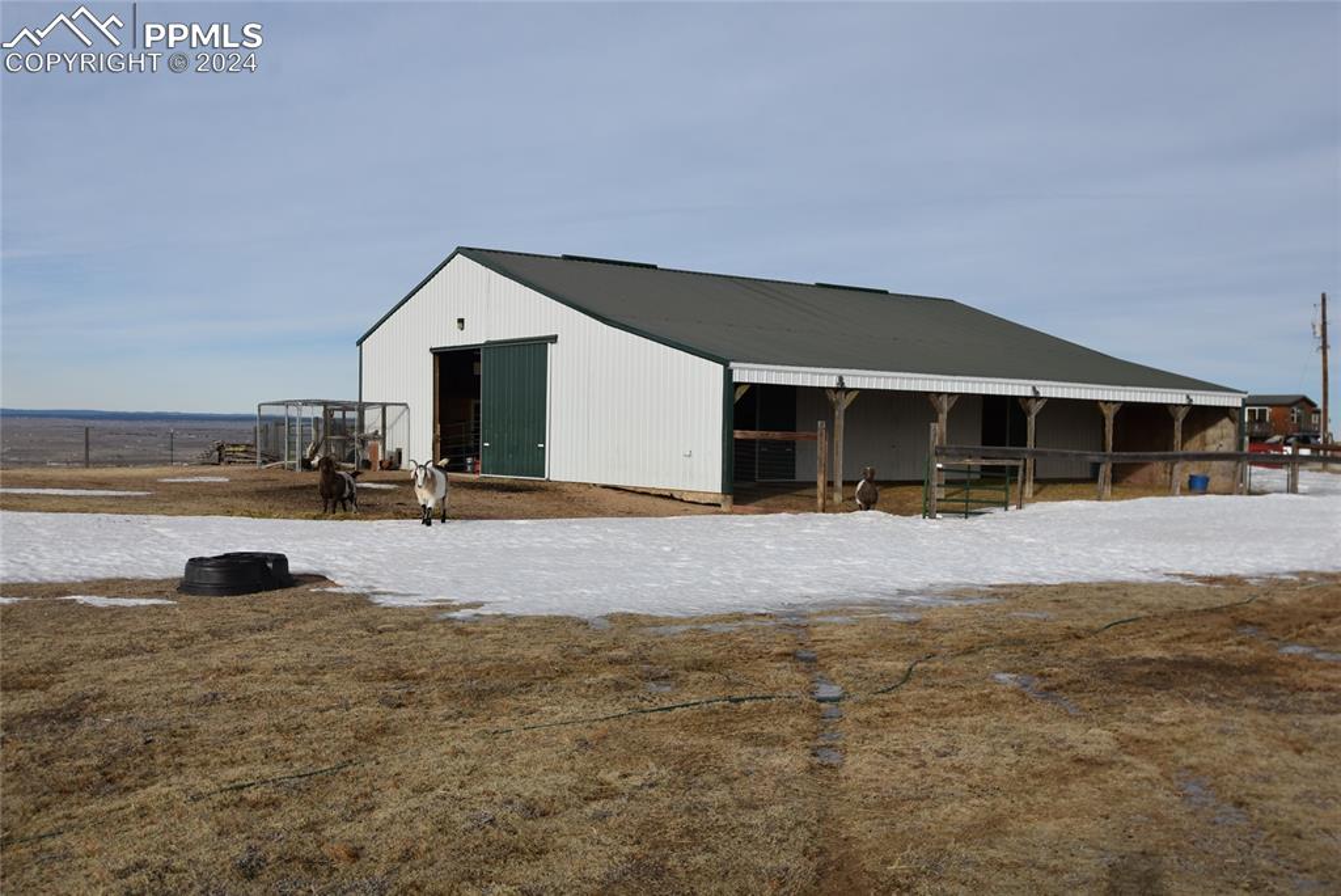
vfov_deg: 36.9
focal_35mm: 36
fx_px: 1342
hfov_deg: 53.1
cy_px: 448
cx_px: 670
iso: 280
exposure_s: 1/500
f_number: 8
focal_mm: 24
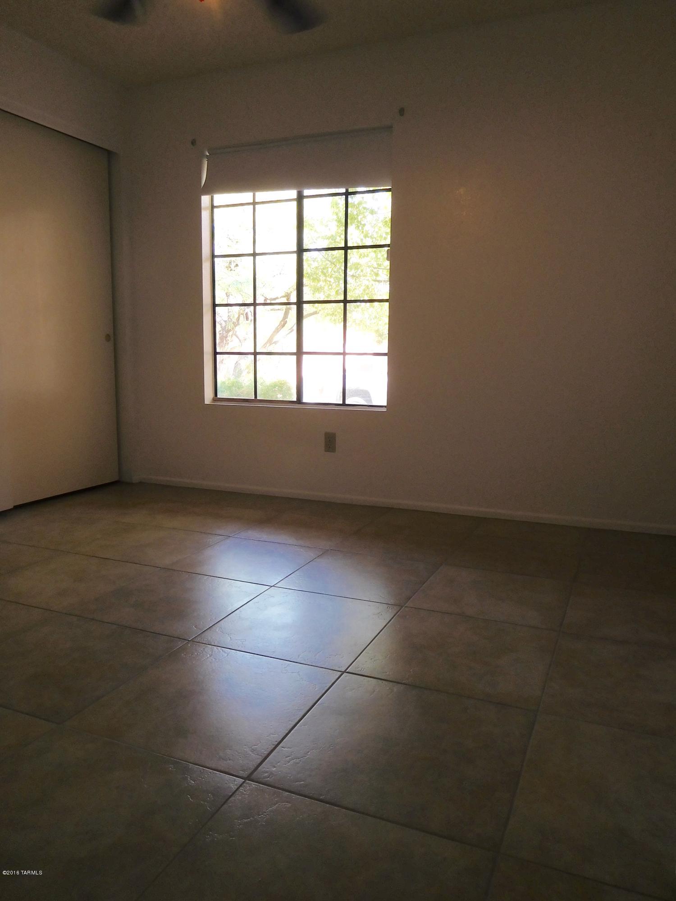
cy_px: 450
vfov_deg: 69.4
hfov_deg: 54.9
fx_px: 651
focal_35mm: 25
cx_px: 338
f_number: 3.4
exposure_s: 1/40
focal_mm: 4.5
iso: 125
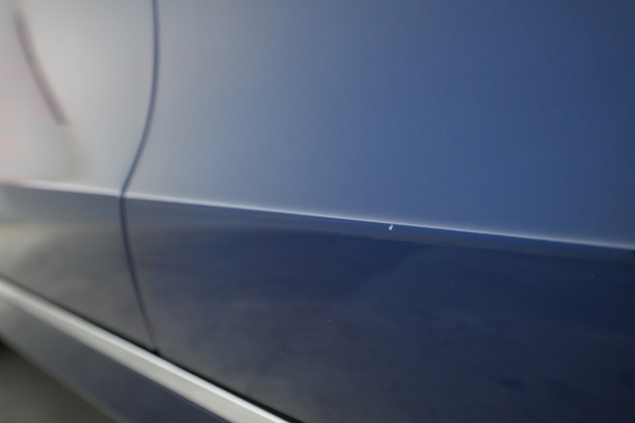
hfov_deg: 65.5
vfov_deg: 46.4
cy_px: 212
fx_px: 494
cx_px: 318
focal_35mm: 28
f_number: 5.6
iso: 6400
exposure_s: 1/100
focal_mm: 28
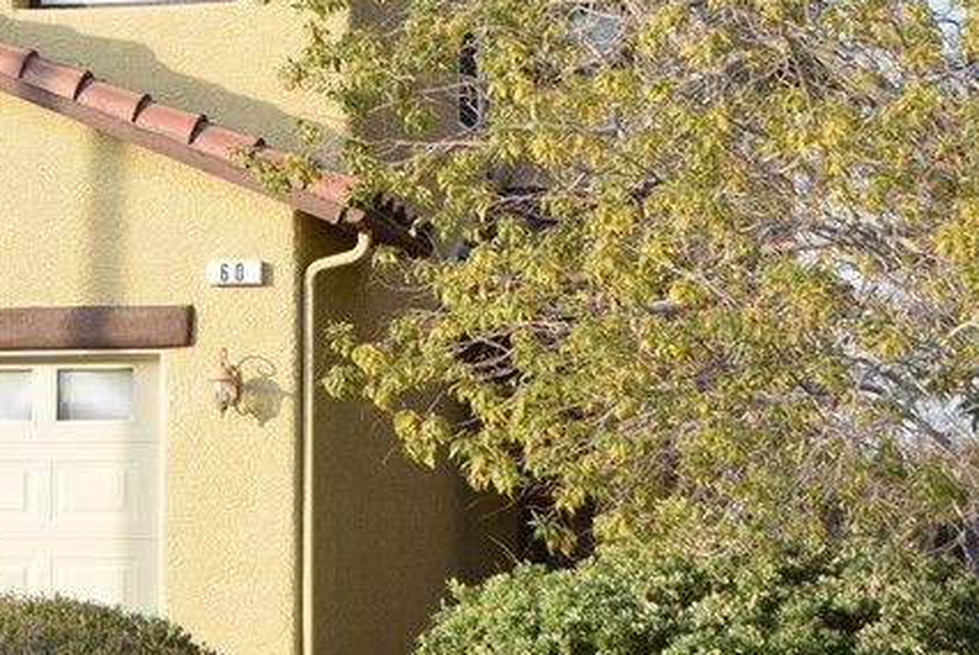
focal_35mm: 118
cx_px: 53
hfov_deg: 17.0
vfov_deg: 11.6
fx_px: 3220
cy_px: 315
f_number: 8
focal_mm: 31
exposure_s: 1/250
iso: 200
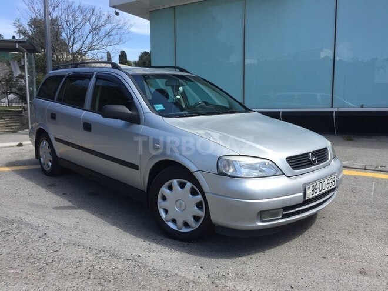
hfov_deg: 61.7
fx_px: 325
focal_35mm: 29
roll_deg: +0.0
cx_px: 194
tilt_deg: -7.7
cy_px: 146
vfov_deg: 48.2
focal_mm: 4.15
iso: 32
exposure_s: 1/1068
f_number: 2.2
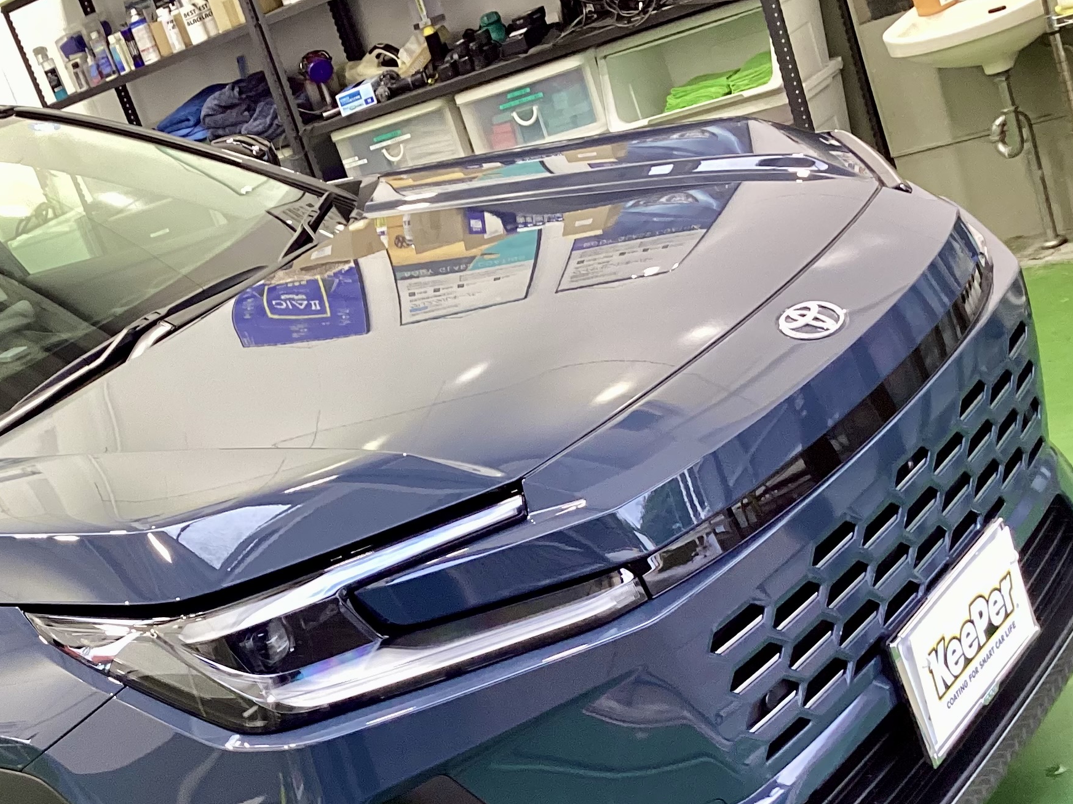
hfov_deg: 32.0
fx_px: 1797
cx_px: 165
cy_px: 633
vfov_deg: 24.8
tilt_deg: -18.1
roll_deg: +25.2
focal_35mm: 58
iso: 160
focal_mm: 3.3
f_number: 2.4
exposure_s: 1/60
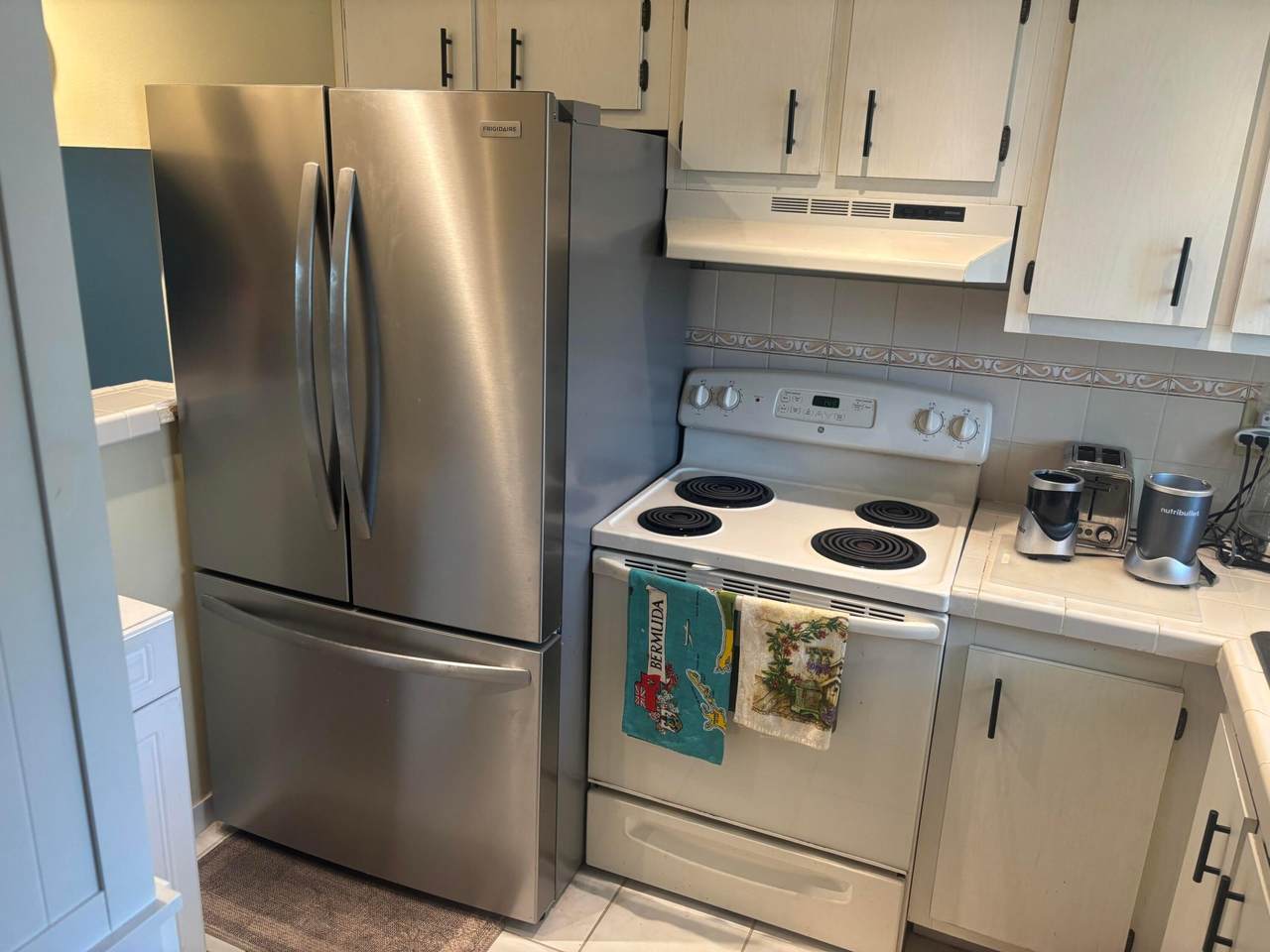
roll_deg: -2.0
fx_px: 954
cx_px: 635
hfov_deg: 67.3
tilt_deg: -17.4
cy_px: 476
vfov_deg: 53.1
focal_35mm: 26
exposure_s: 1/60
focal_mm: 5.96
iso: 125
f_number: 1.6
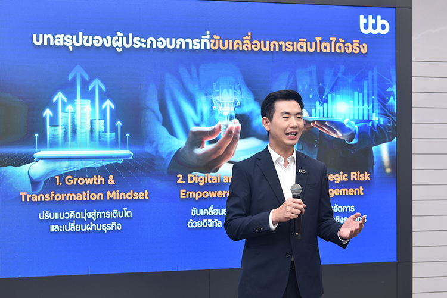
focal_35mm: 52
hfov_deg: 38.2
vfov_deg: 26.0
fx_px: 646
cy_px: 149
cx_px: 224
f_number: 4
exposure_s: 1/100
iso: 640
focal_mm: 52
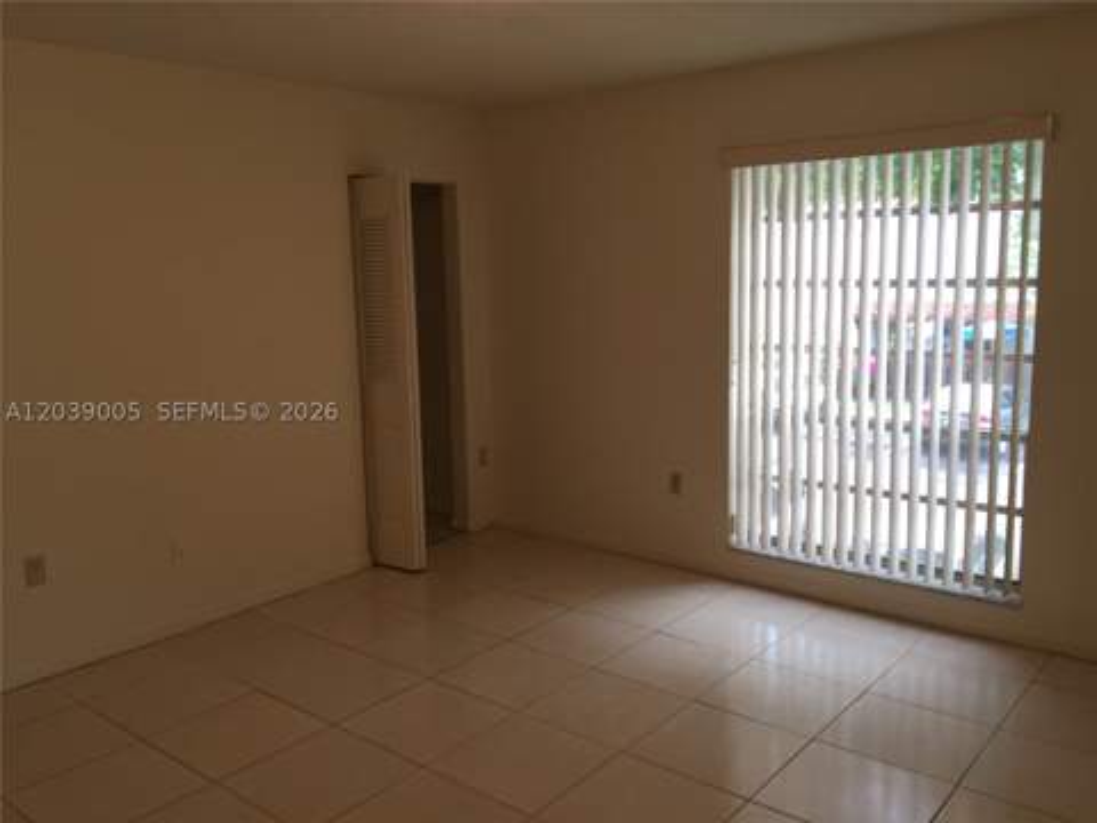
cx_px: 548
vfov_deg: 48.2
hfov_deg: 61.7
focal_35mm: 29
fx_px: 919
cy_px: 412
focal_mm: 4.15
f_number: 2.2
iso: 40
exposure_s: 1/60
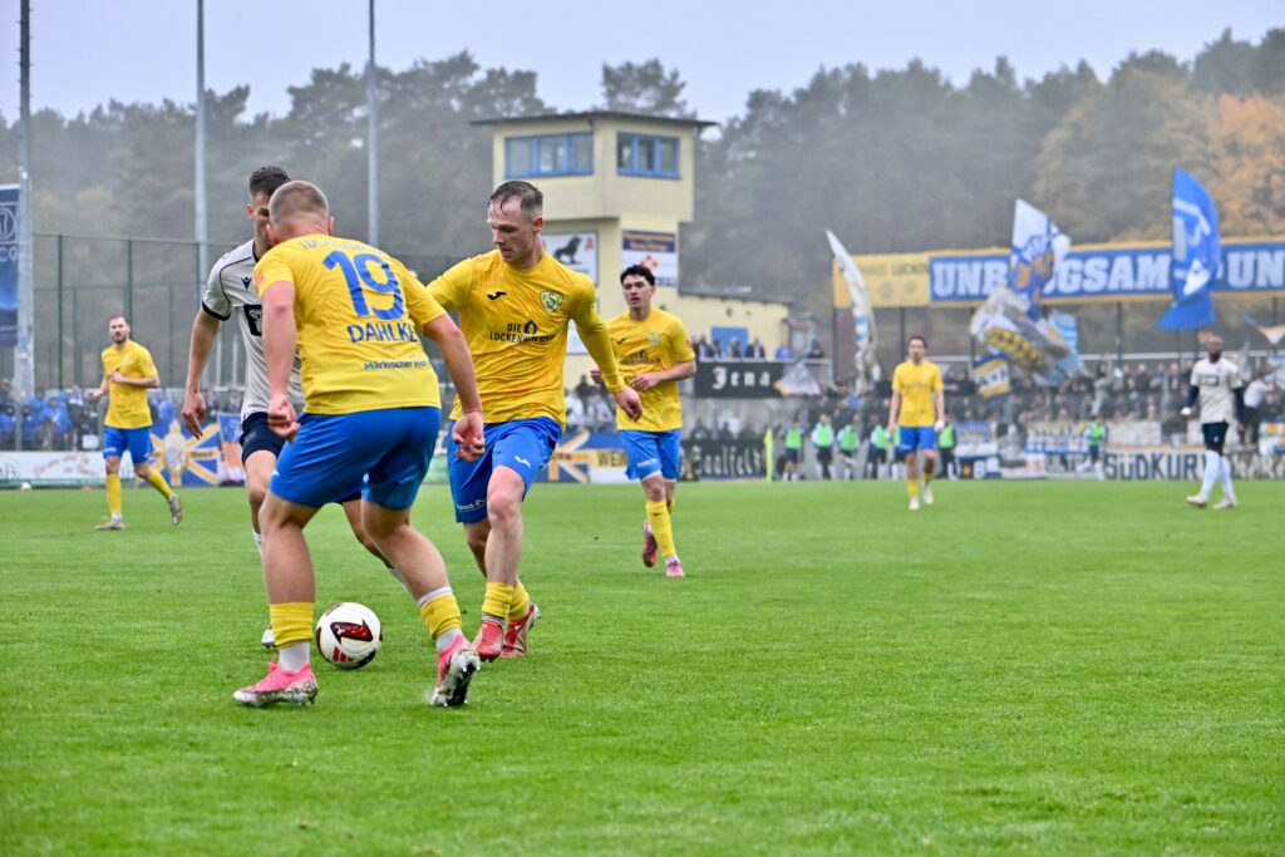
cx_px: 642
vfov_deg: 12.5
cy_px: 428
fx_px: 3927
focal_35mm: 110
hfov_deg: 18.6
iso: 3200
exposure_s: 1/1600
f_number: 4.8
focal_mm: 110
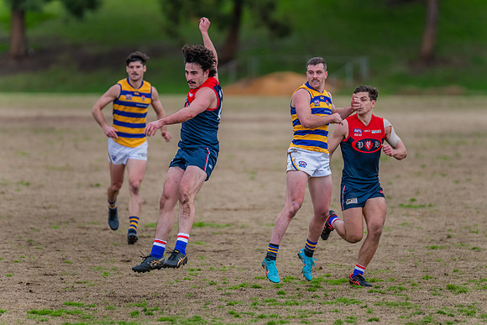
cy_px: 174
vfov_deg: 4.2
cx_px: 264
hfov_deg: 6.3
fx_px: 4459
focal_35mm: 330
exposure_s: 1/2000
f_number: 2.8
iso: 1000
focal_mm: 300
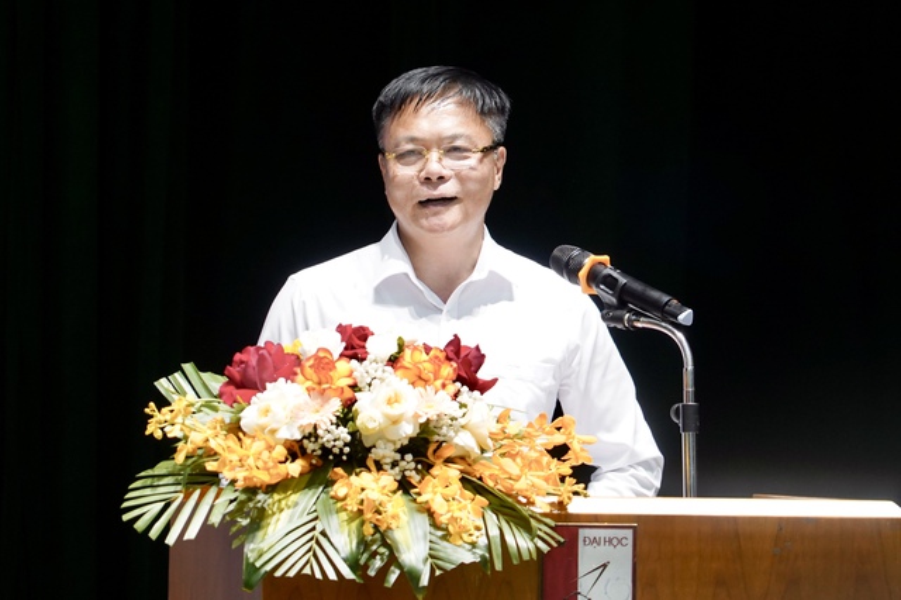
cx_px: 450
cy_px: 300
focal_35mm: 240
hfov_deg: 8.6
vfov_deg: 5.7
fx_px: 6003
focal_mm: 240
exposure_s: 1/125
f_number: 6.3
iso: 2000
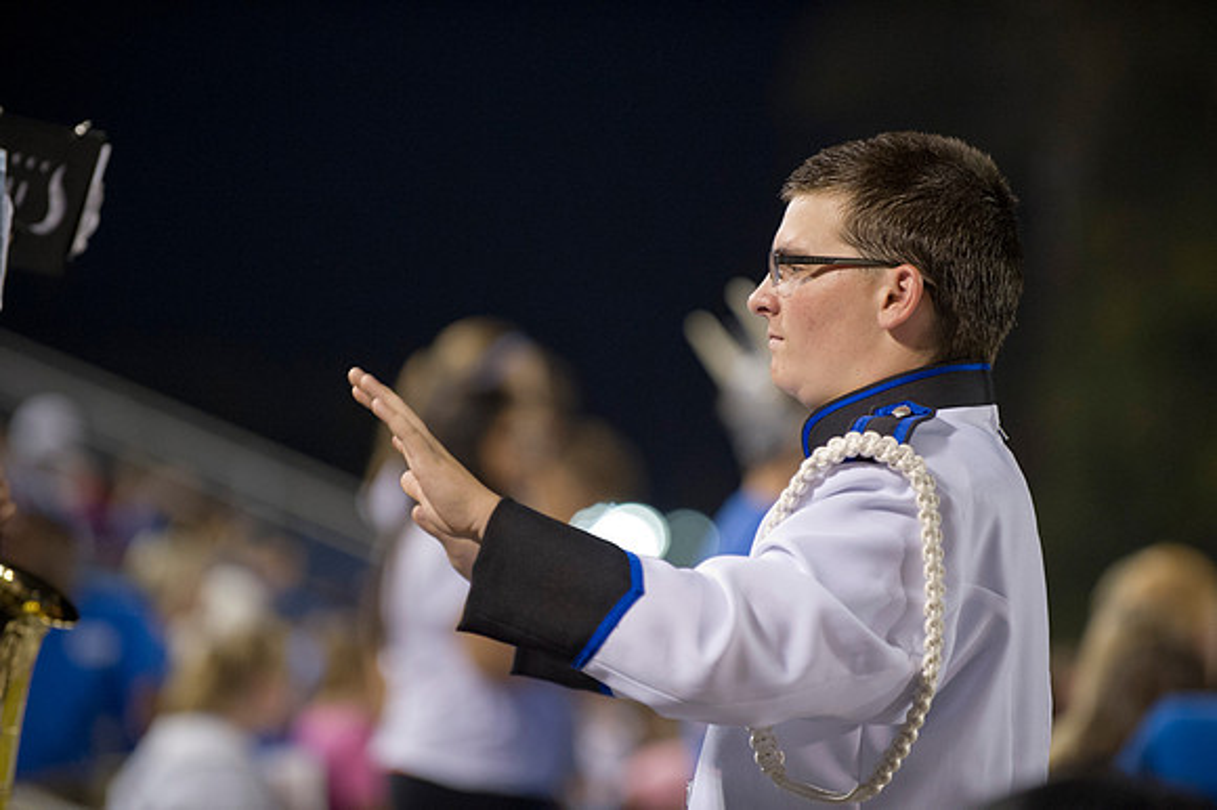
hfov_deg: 10.3
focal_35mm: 200
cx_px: 608
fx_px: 6757
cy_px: 405
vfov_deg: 6.9
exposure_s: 1/125
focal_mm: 200
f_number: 2.8
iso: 4000
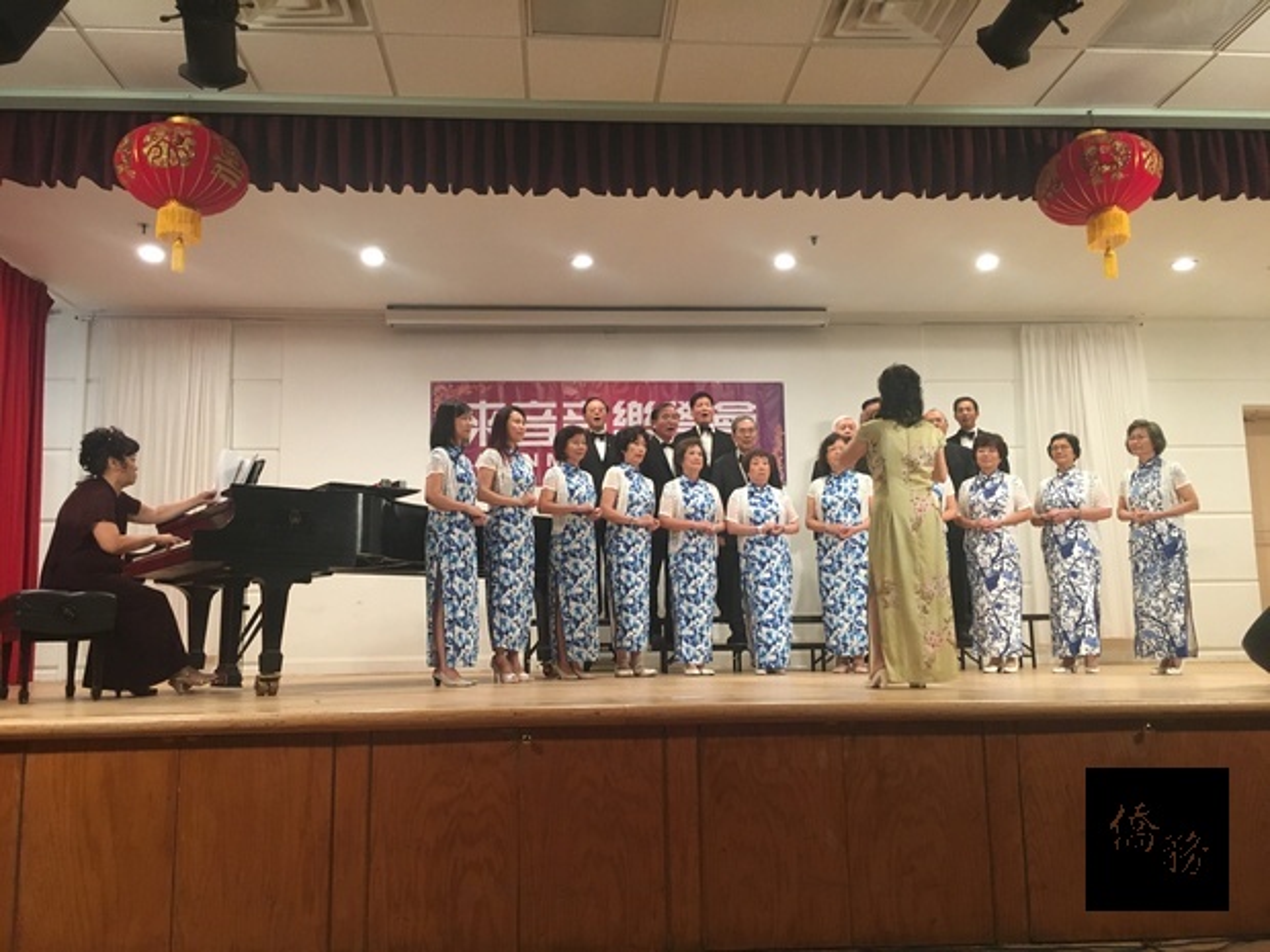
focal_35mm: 29
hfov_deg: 61.7
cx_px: 635
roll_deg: +0.6
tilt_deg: +9.1
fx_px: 1064
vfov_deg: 48.2
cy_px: 476
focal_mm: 4.15
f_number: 2.2
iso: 160
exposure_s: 1/30
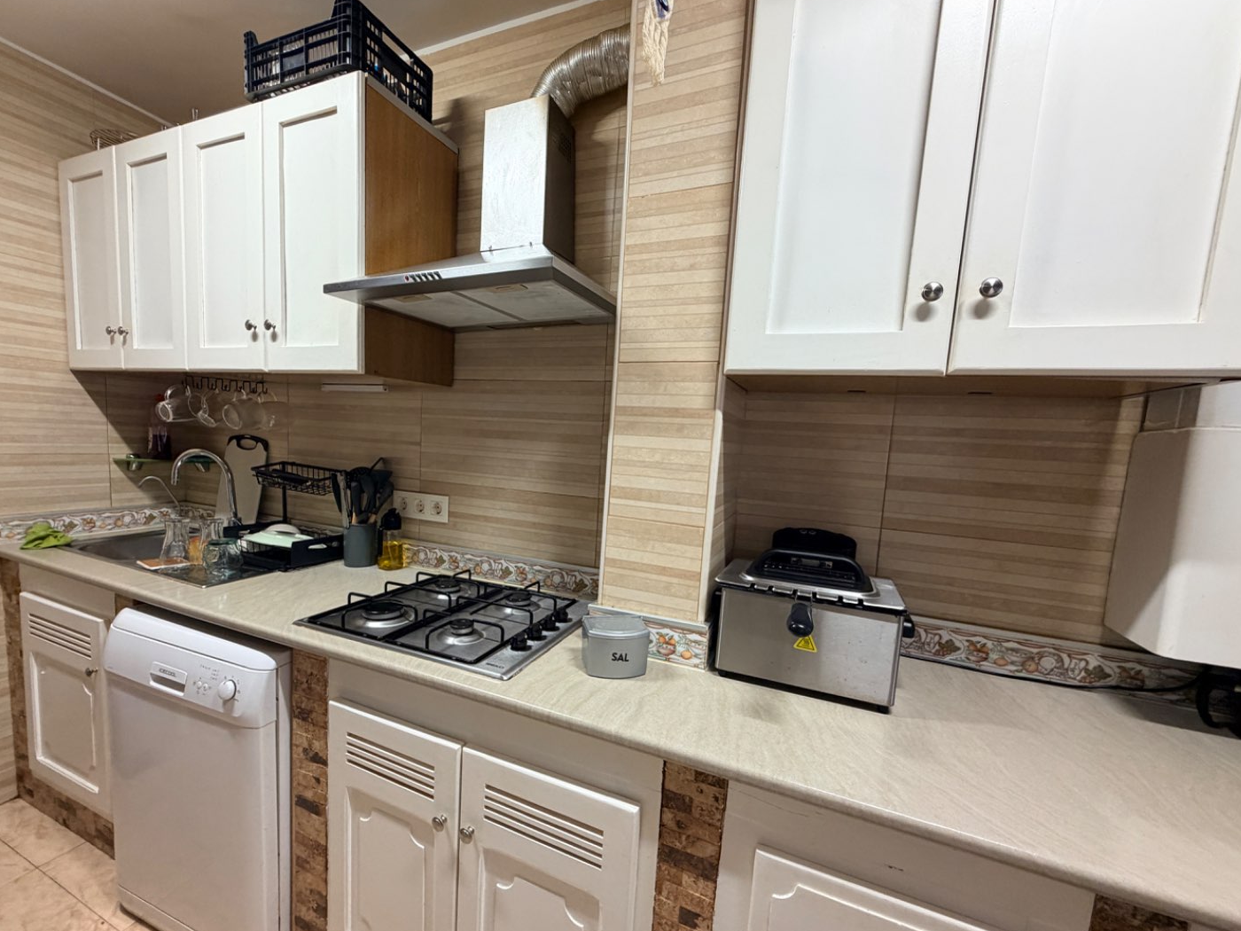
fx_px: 538
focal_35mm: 15
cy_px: 493
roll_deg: -2.9
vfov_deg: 81.7
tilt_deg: -5.6
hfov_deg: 98.1
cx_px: 590
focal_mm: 2.22
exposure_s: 1/50
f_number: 2.2
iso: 160
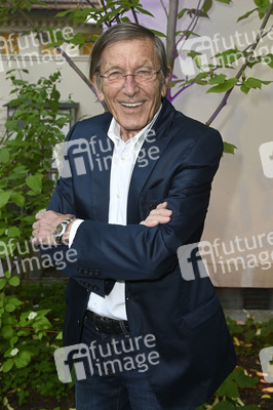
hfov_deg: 33.3
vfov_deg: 48.5
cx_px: 136
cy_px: 205
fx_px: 456
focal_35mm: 40
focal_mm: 40
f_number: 5.6
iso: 640
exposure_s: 1/125
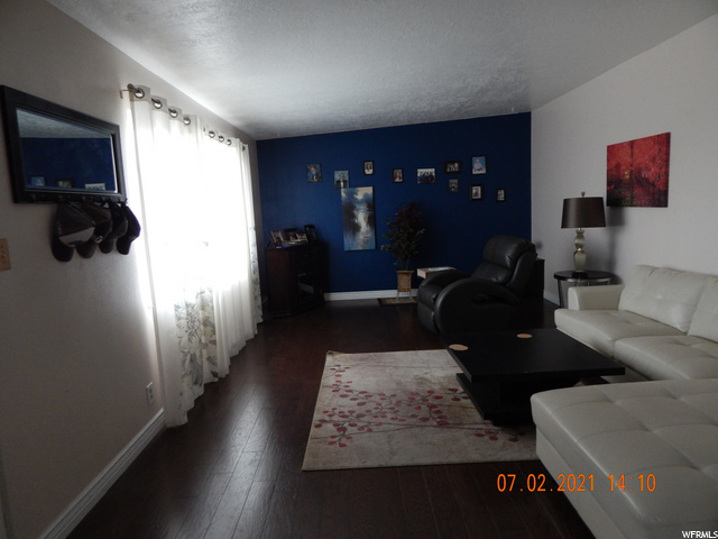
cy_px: 270
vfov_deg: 58.9
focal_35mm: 23
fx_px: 477
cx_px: 359
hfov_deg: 73.9
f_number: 3
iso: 400
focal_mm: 4
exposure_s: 1/60
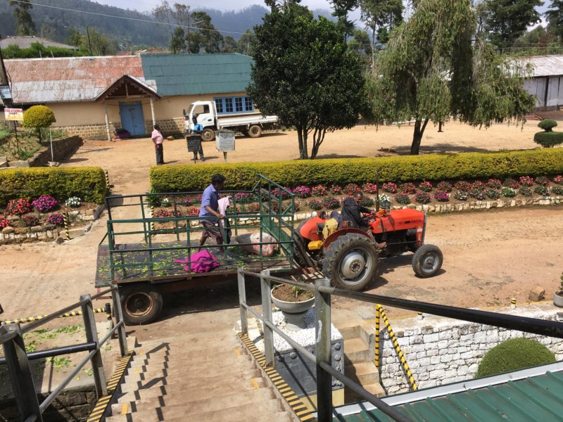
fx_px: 472
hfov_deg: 61.7
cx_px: 282
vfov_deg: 48.2
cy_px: 211
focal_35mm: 29
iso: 25
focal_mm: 4.15
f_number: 2.2
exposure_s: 1/1538
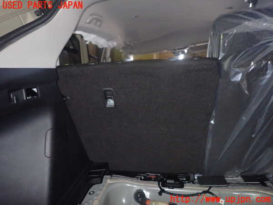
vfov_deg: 54.9
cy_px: 102
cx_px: 136
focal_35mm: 25
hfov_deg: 69.4
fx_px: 197
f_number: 5.6
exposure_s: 1/30
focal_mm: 4.5
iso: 800
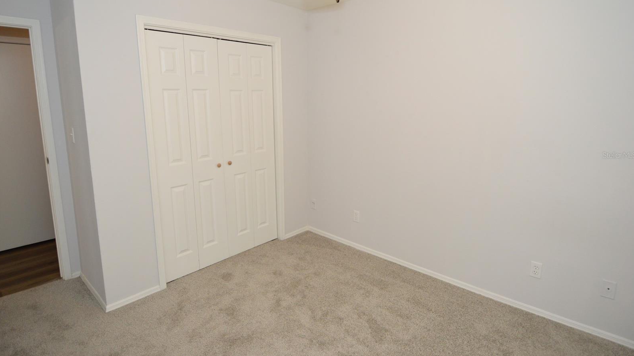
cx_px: 318
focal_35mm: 19
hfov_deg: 89.6
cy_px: 155
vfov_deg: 58.1
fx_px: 319
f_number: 4
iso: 560
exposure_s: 1/60
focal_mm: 12
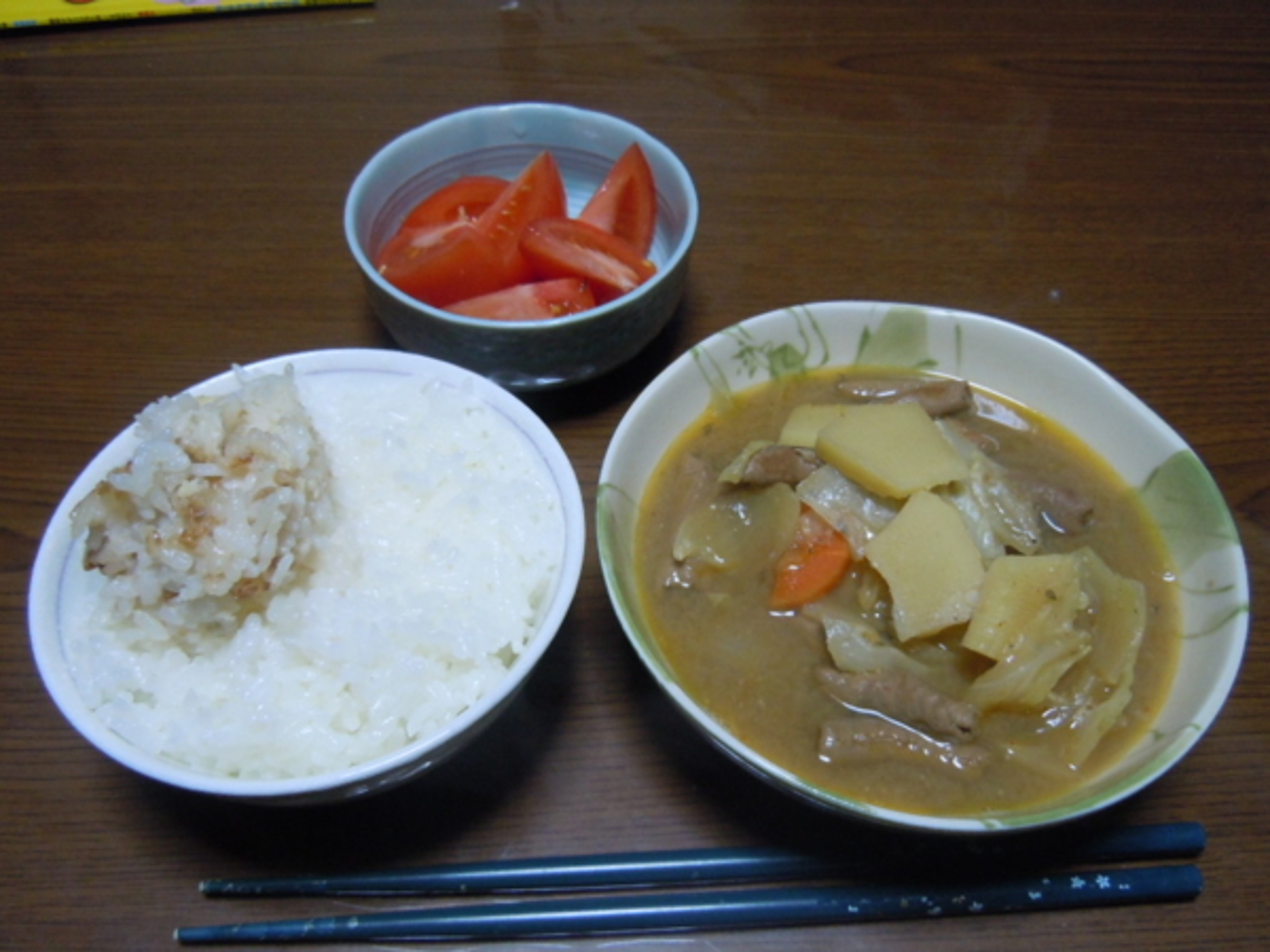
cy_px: 476
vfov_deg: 46.8
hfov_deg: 60.0
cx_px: 635
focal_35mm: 30
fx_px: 1101
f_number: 3.5
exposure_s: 1/40
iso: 400
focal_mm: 5.4
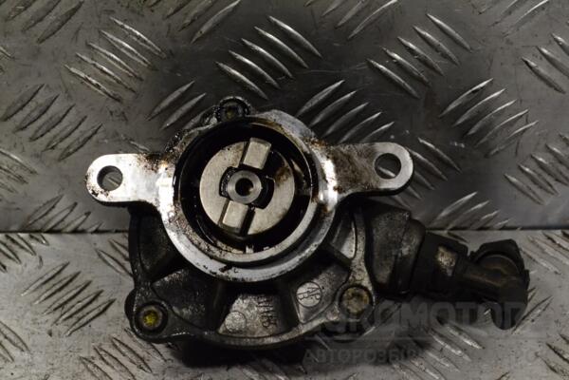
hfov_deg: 24.6
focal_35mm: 82
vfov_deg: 16.6
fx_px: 1304
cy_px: 190
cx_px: 284
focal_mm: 55
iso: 3200
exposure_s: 1/400
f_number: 10
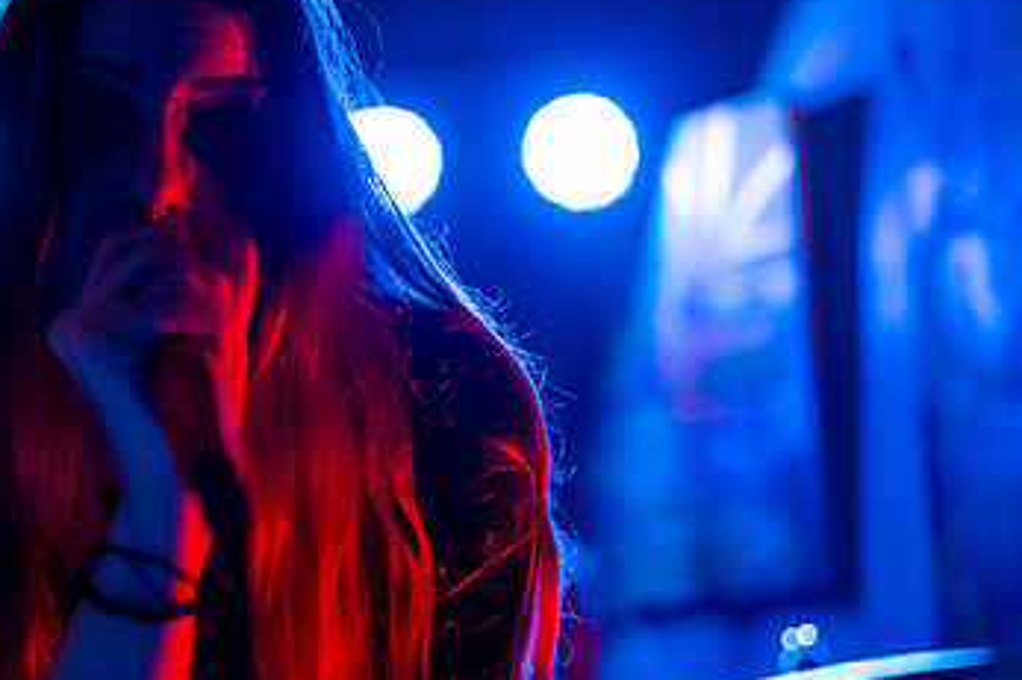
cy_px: 378
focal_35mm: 88
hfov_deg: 22.9
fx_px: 2497
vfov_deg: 15.5
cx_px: 259
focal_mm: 50
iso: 3200
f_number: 2
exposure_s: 1/160
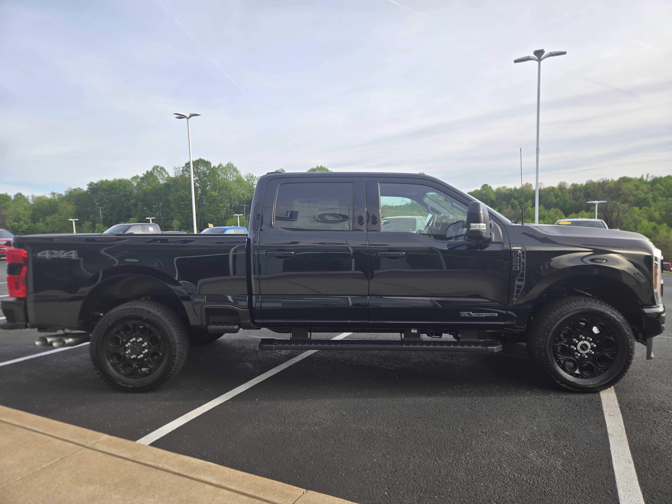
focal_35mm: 23
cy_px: 252
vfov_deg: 58.9
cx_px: 336
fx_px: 446
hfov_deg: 73.9
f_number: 1.8
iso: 25
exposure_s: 1/696
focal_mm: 5.4
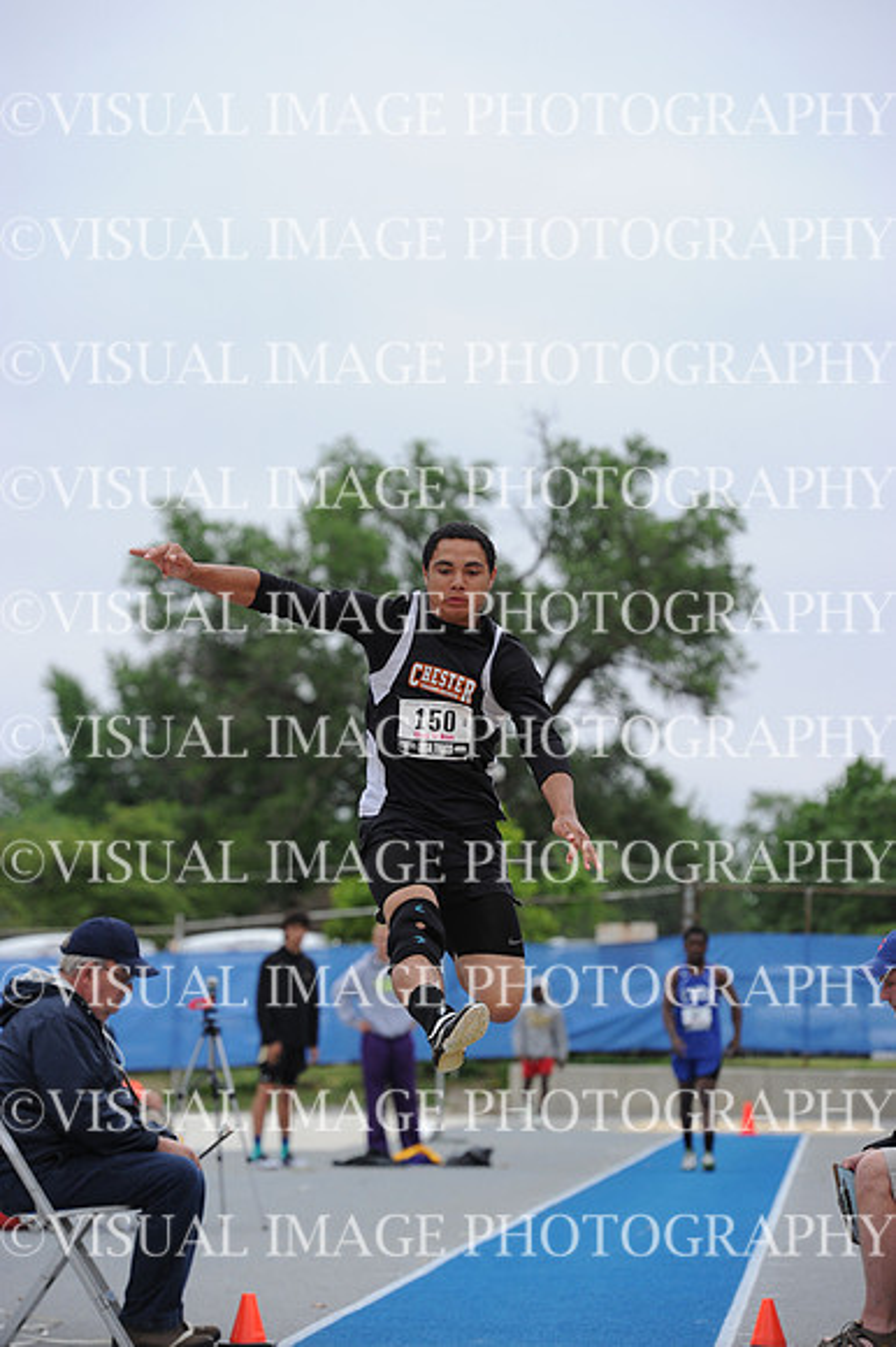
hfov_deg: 8.1
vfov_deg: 12.1
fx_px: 6354
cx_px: 448
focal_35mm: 170
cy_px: 674
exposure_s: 1/1250
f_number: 5.6
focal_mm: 170
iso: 1000
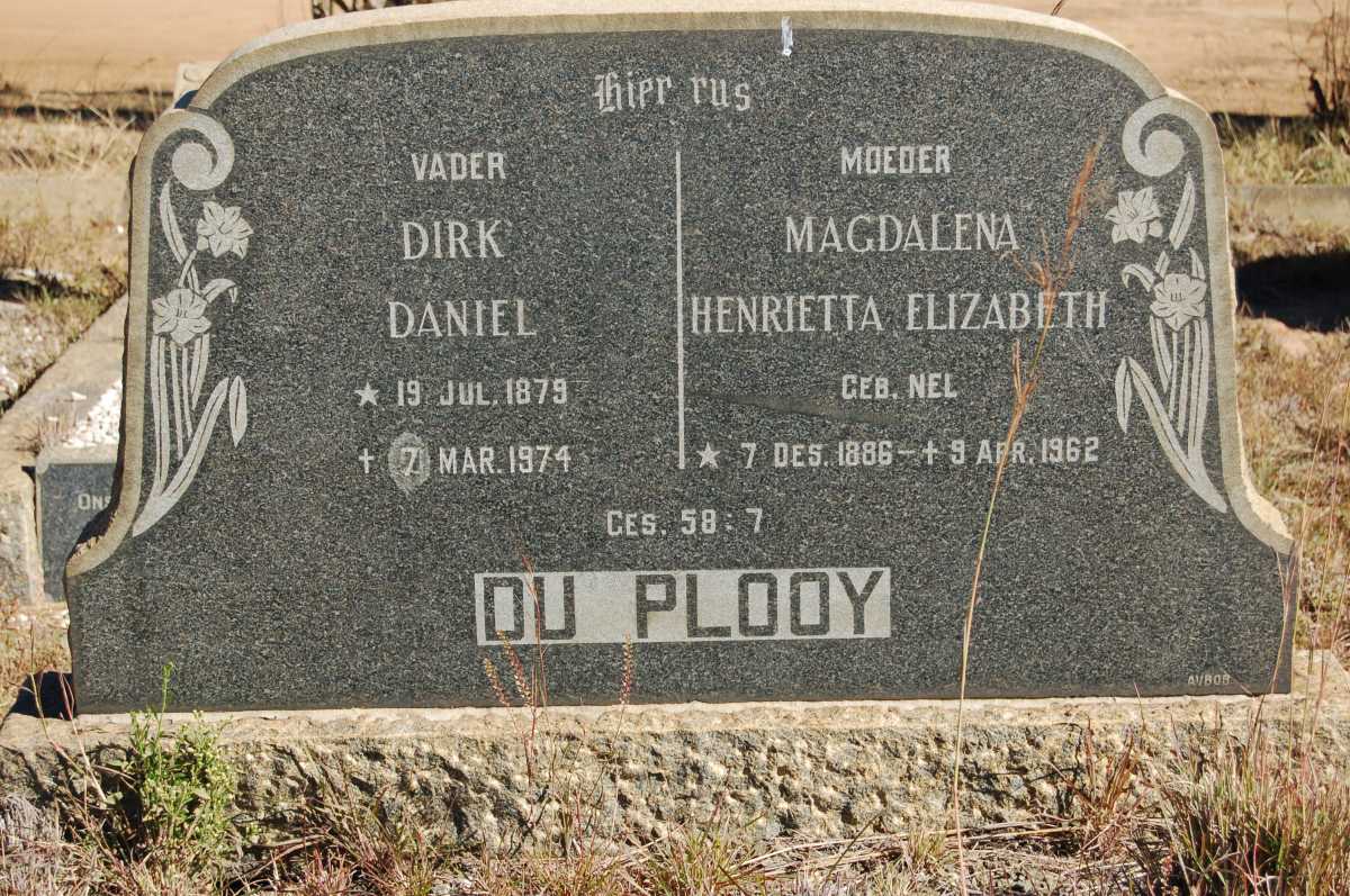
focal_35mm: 72
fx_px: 2697
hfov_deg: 28.1
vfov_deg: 18.9
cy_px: 448
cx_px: 675
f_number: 6.3
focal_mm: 48
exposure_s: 1/250
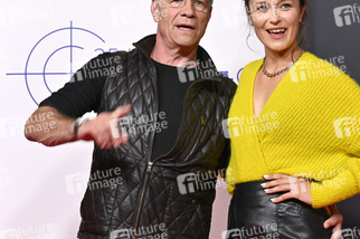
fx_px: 979
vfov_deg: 13.9
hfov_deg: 20.8
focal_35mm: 98
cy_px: 97
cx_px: 221
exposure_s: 1/200
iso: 1000
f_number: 5
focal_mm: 70
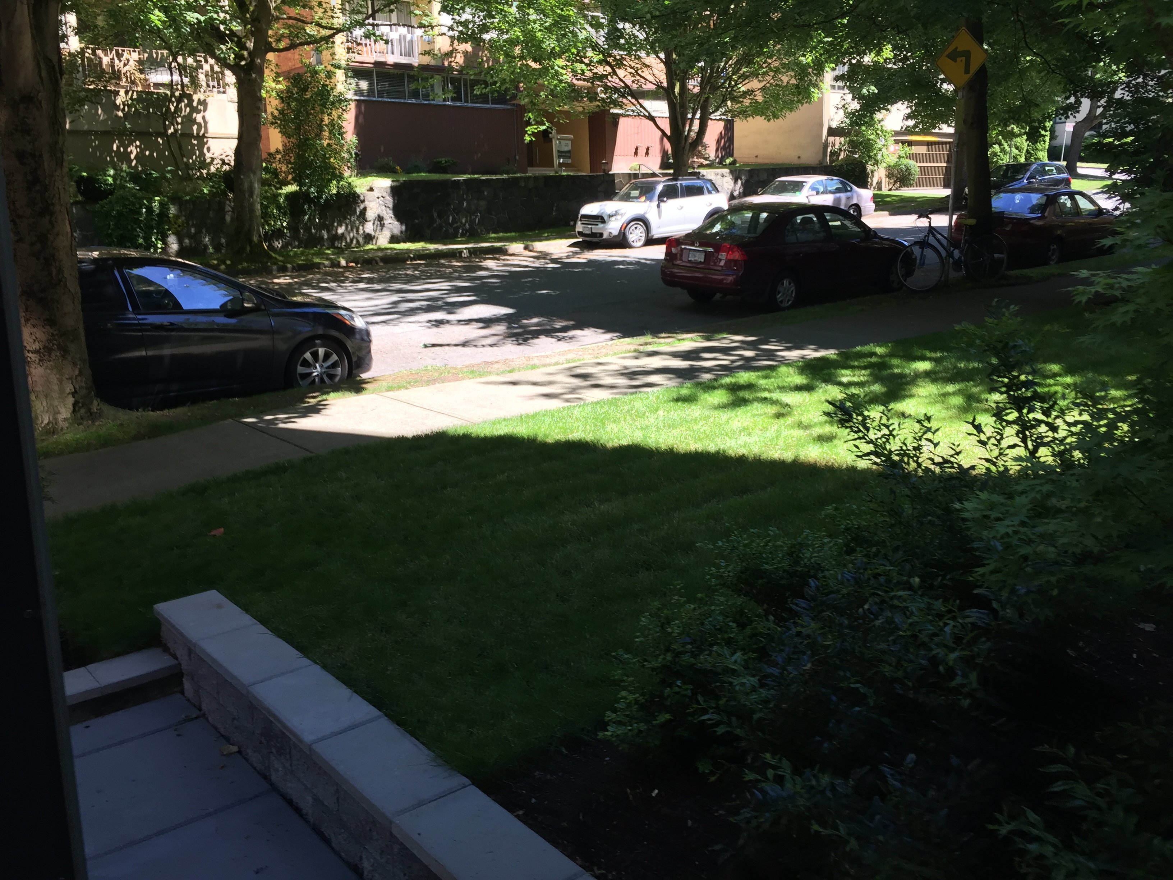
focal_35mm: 29
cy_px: 440
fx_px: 983
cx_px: 586
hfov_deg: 61.7
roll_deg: +3.5
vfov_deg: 48.2
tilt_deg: -11.6
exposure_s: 1/175
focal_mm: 4.15
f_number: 2.2
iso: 32
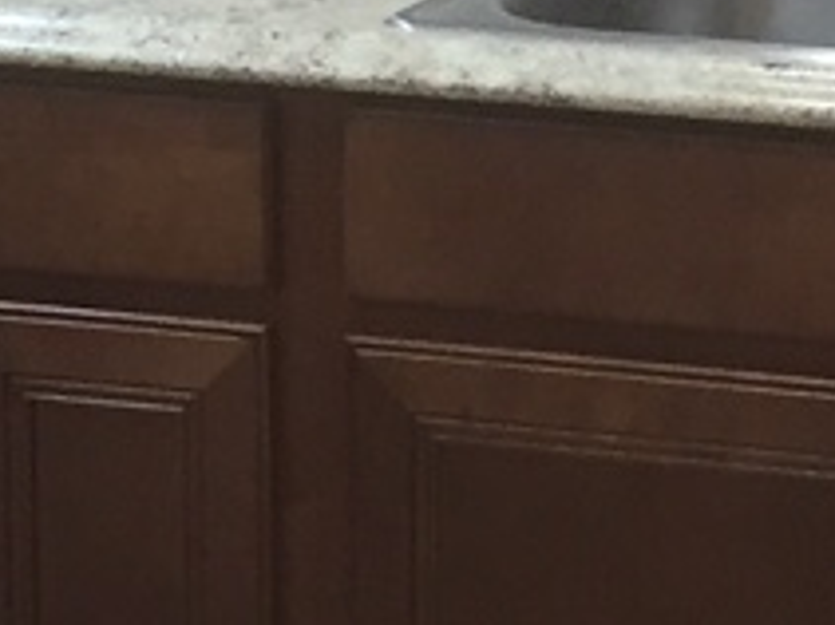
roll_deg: -1.5
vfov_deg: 6.6
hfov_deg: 8.8
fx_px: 5400
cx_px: 791
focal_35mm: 224
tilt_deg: -9.3
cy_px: -237
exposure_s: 1/30
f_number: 2.2
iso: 100
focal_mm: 4.15
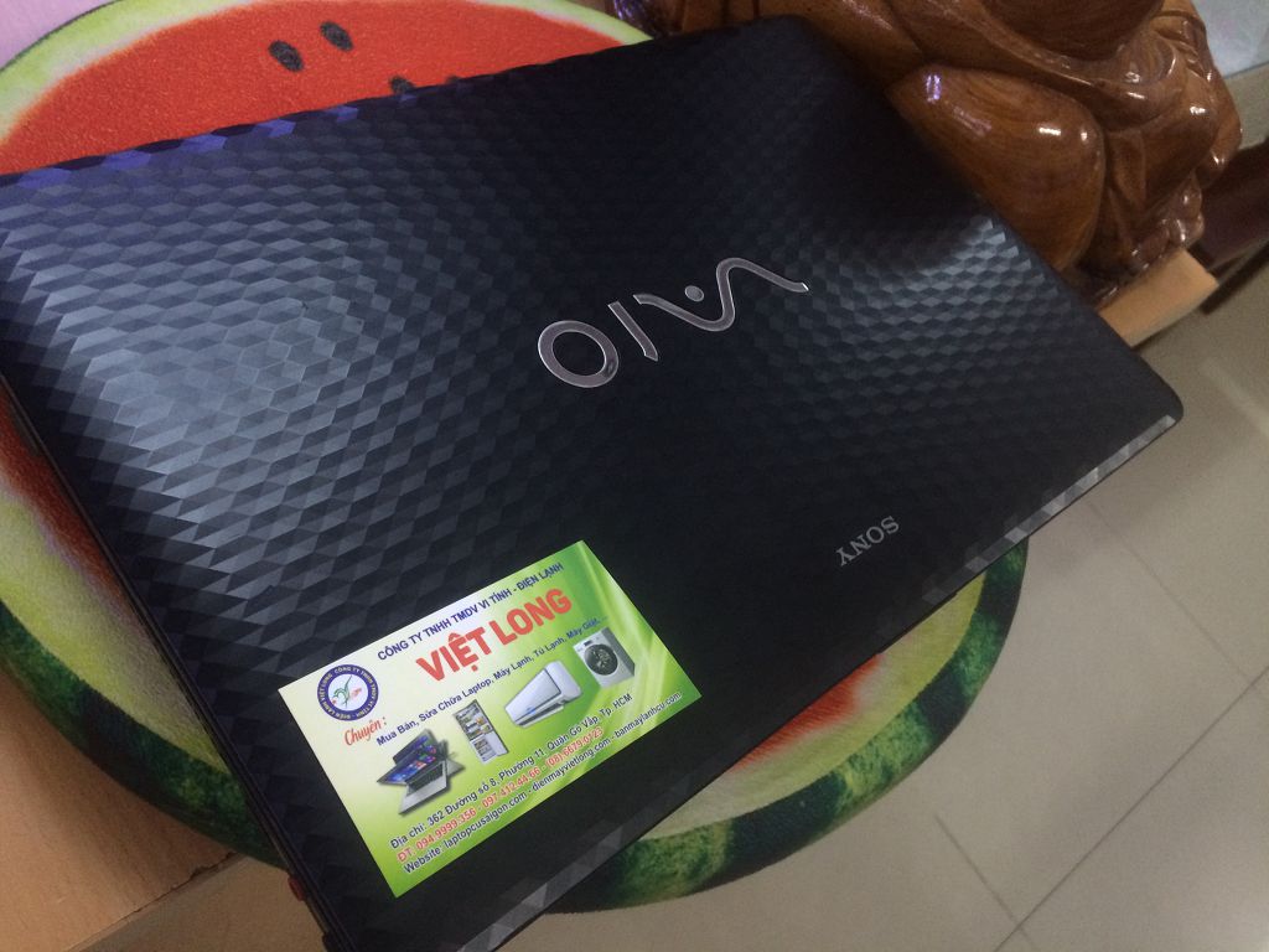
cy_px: 476
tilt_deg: -49.6
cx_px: 634
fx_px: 1063
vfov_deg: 48.2
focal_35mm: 29
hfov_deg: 61.7
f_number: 2.2
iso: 200
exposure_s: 1/33
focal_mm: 4.15
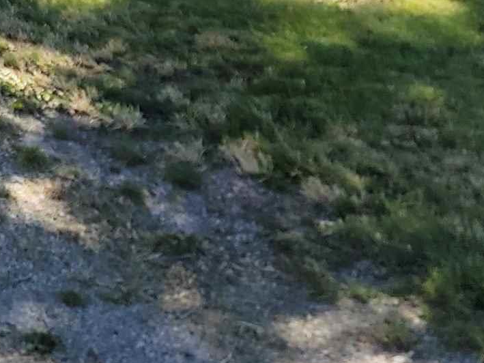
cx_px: -327
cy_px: -416
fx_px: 1454
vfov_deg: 12.2
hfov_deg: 16.5
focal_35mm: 104
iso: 16
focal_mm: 6.7
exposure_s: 1/388
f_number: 1.8
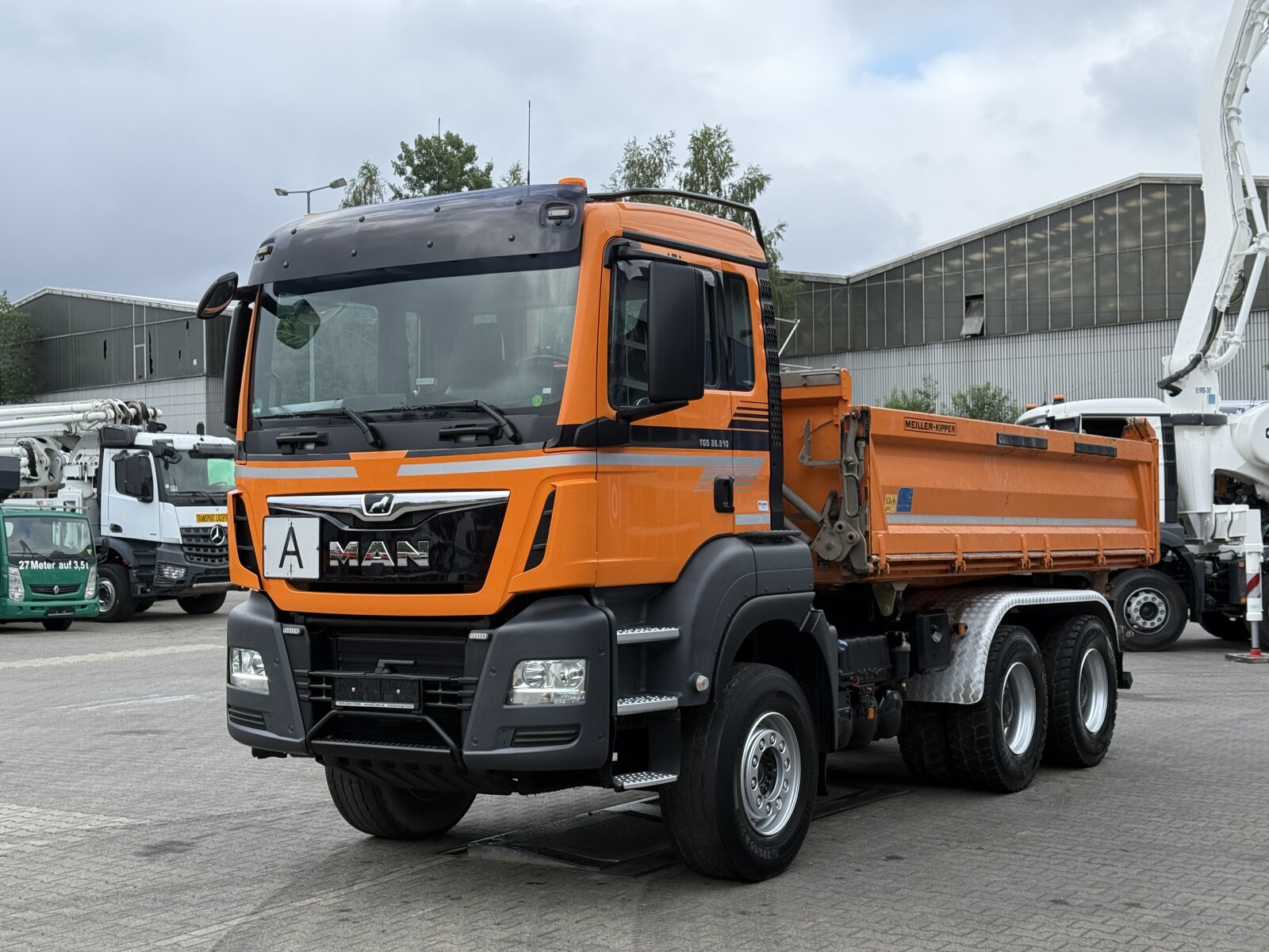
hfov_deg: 39.7
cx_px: 634
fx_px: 1760
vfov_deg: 30.3
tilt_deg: +2.4
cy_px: 476
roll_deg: +0.6
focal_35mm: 48
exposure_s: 1/1715
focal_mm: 6.76
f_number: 1.78
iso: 80
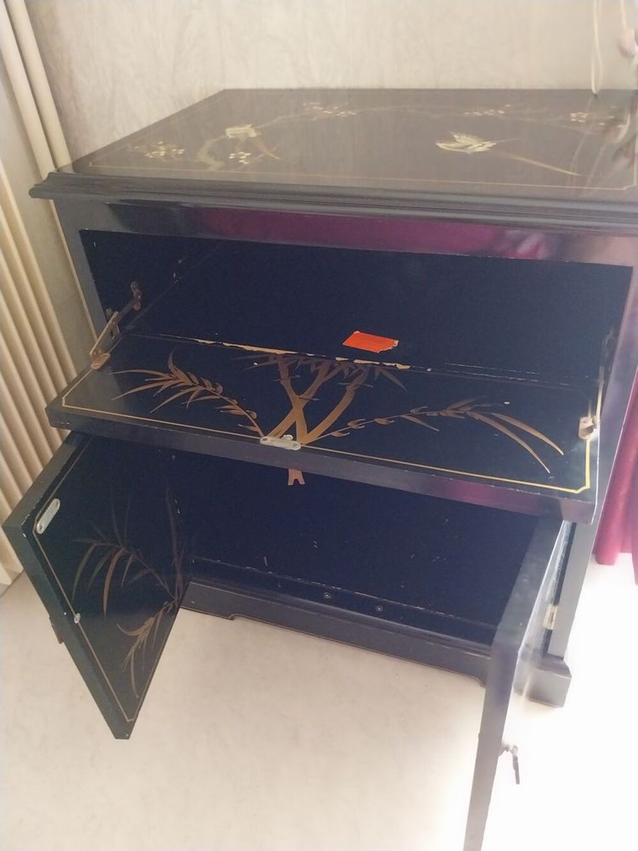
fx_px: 639
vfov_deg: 67.3
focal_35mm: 26
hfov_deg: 53.1
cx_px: 319
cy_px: 426
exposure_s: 1/12.5
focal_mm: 4
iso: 1600
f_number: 1.8
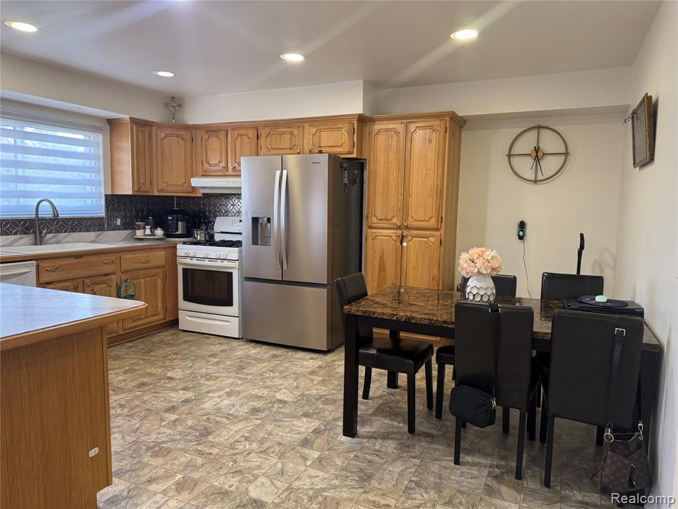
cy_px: 254
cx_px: 339
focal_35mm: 24
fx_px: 470
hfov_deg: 71.6
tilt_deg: -6.0
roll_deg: -1.1
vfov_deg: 56.8
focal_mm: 6.76
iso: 200
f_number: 1.78
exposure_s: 1/60
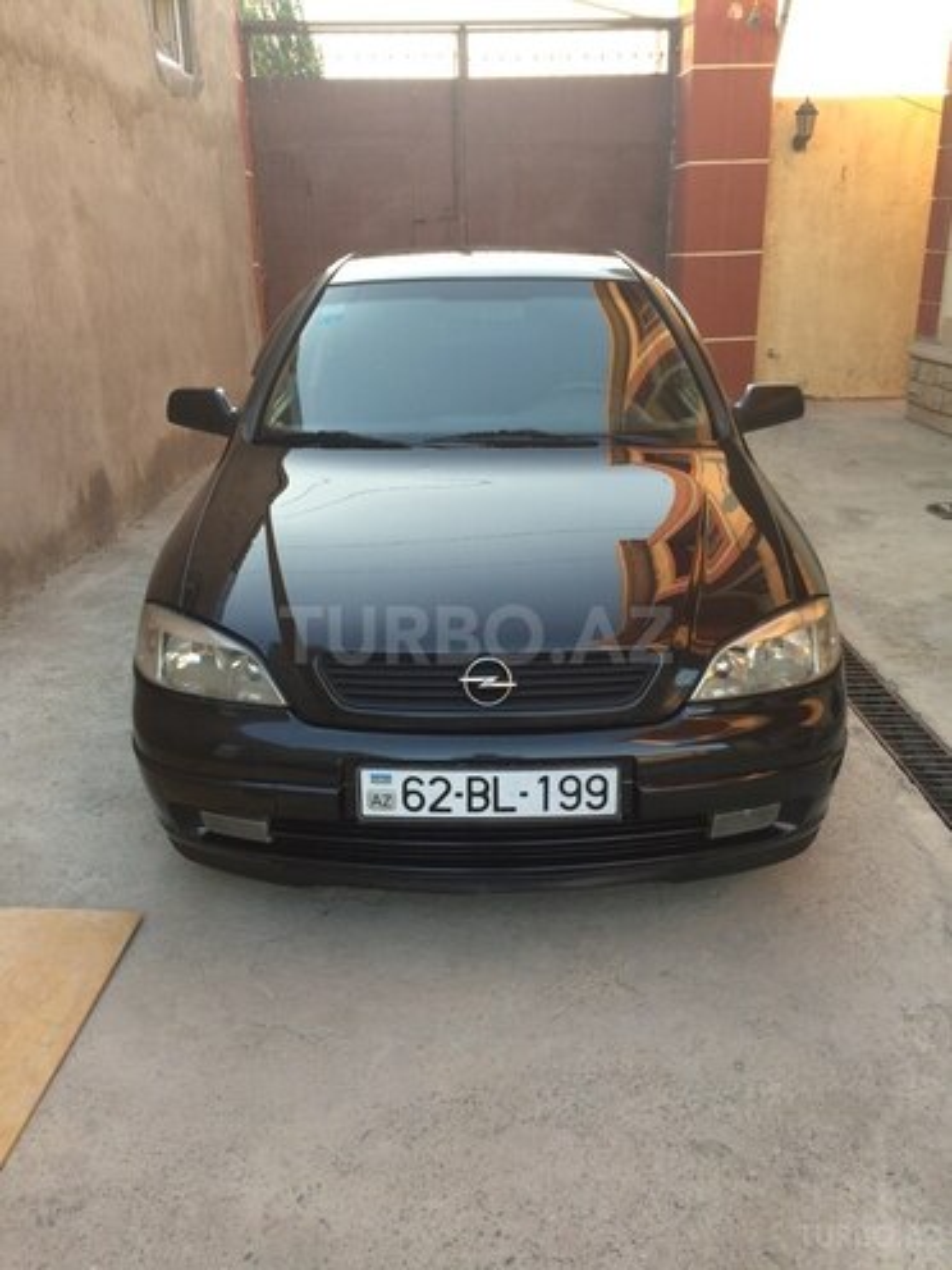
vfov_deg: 61.7
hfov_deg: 48.2
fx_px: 1063
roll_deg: +1.7
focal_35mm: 29
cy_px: 635
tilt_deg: -20.1
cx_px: 476
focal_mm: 4.15
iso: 40
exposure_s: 1/50
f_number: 2.2
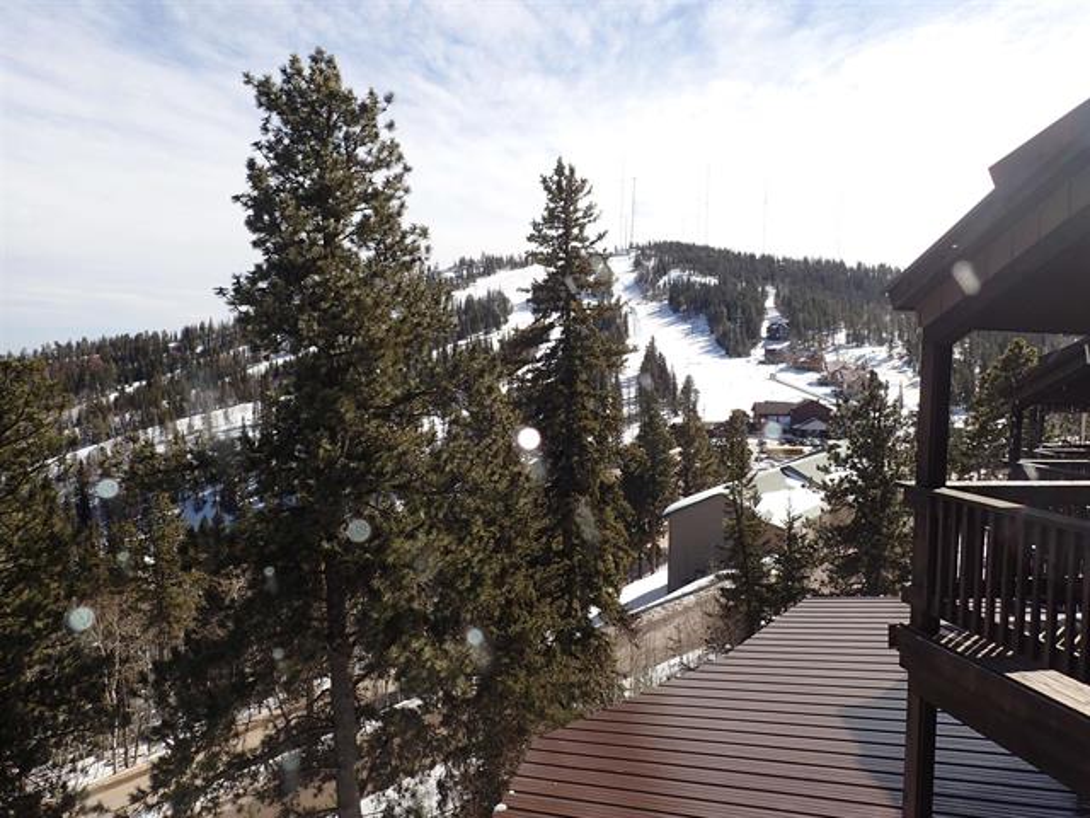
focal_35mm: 25
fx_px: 787
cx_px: 545
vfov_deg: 54.9
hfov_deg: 69.4
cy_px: 409
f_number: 8
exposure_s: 1/200
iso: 100
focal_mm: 4.5
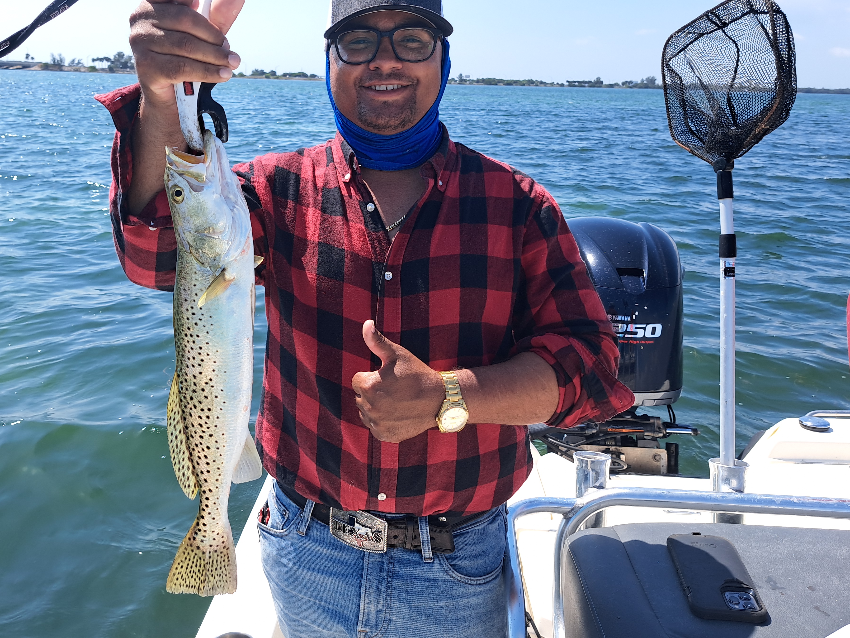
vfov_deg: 45.4
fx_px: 761
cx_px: 324
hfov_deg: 57.7
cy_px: 286
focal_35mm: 31
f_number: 1.8
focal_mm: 5.23
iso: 50
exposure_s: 1/571
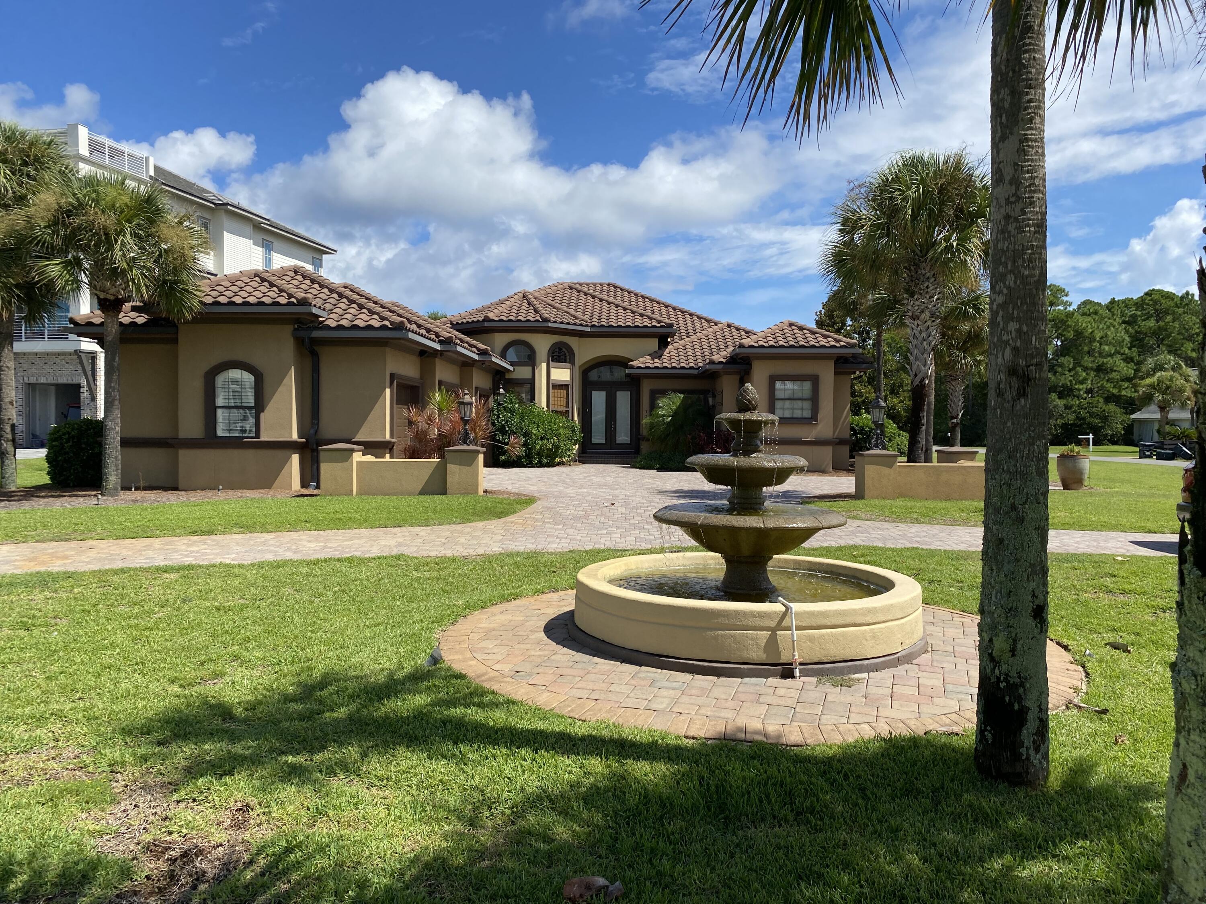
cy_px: 452
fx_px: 906
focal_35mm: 26
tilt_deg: -2.0
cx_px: 603
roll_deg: -0.8
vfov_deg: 53.1
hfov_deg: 67.3
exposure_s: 1/3300
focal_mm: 4.25
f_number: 1.8
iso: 32
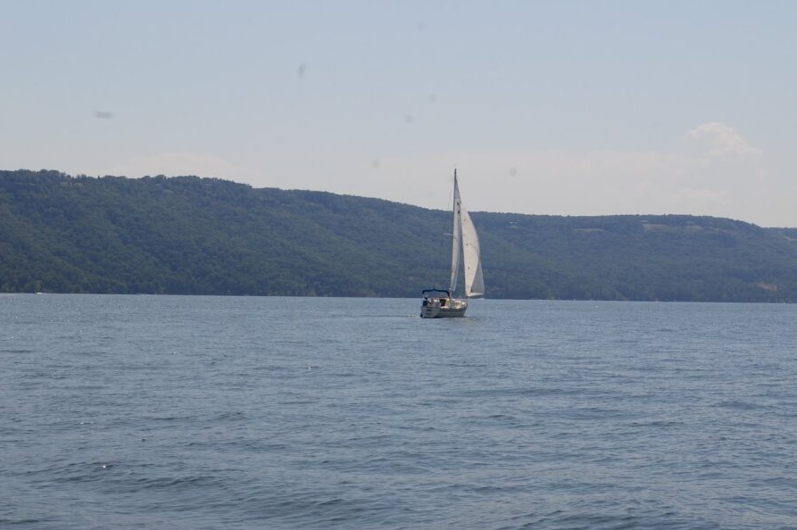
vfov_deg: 14.4
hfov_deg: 21.6
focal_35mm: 95
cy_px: 258
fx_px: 2092
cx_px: 419
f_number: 13
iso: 200
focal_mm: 55
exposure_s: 1/350
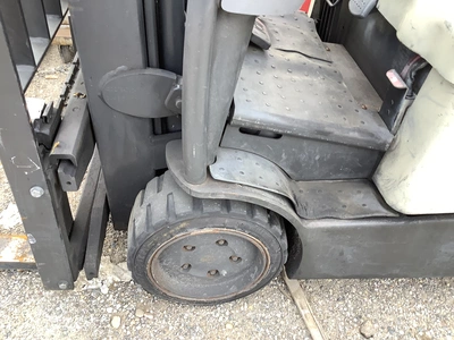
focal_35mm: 31
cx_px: 227
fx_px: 407
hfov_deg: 58.4
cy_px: 170
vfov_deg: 45.4
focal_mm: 3.3
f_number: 2.4
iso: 64
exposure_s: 1/60
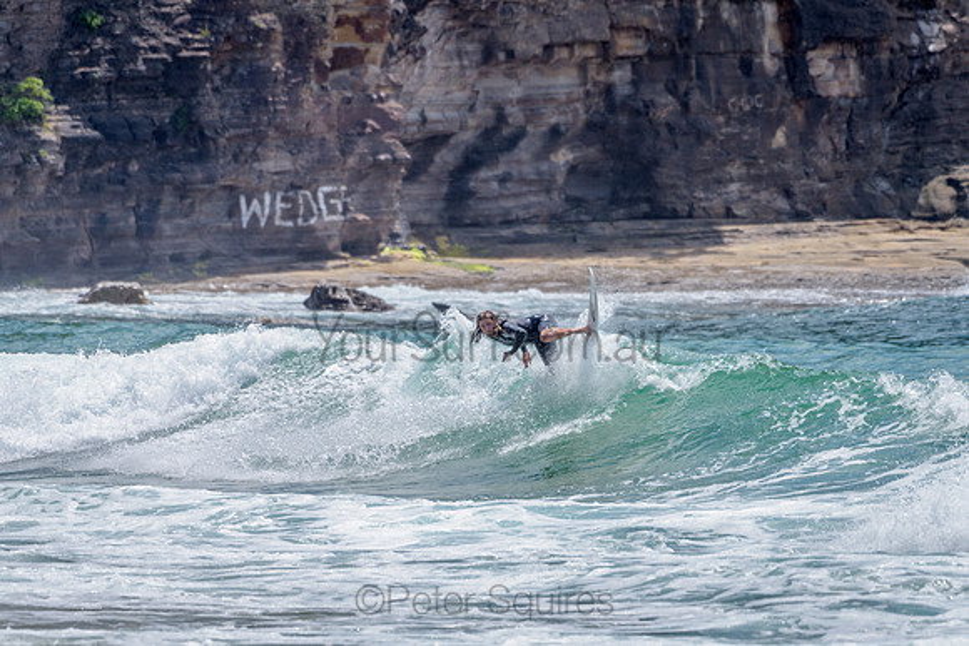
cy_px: 340
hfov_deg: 4.7
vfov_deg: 3.1
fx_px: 11884
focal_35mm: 441
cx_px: 538
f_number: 5.6
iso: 160
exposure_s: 1/2000
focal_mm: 360
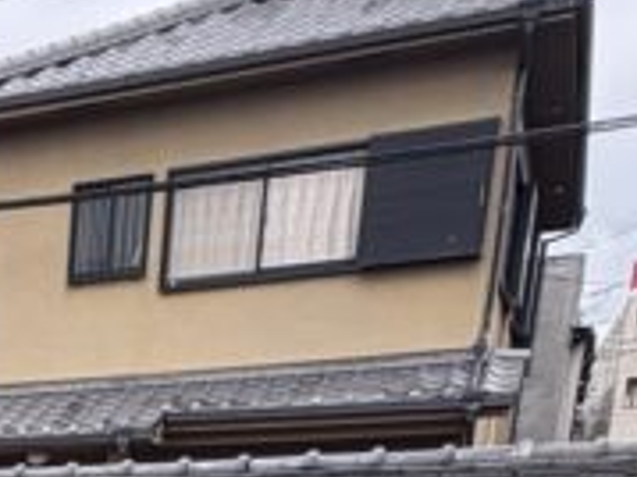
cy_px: 975
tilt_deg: -16.1
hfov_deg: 20.1
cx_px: -388
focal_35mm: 80
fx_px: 1471
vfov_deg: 14.8
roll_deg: +0.8
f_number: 2.2
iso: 40
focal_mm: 2.22
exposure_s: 1/263
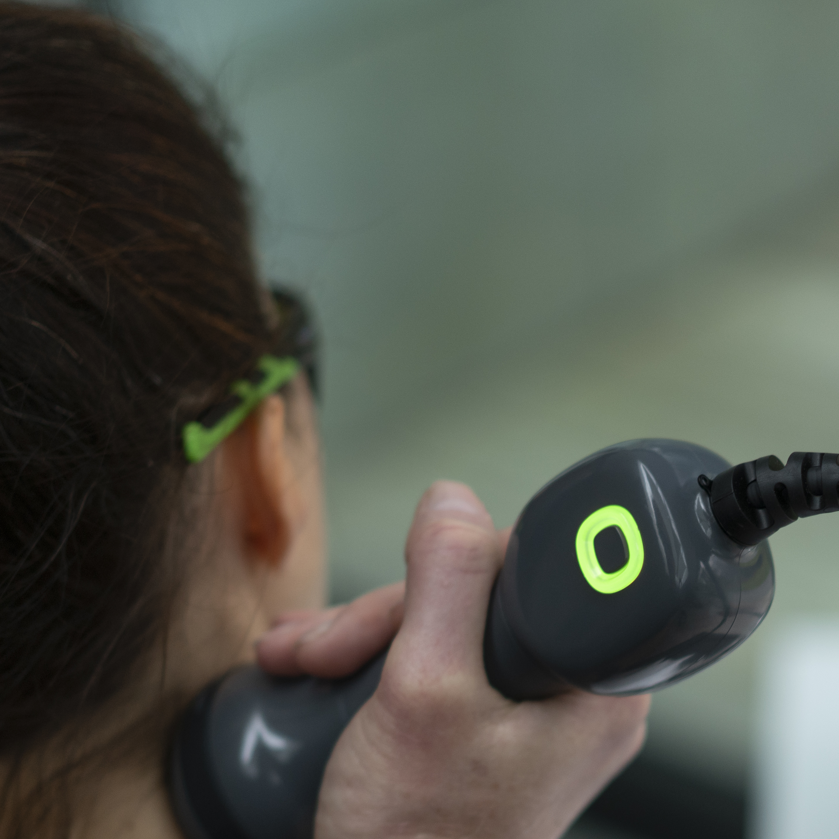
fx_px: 3565
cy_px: 689
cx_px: 708
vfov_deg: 13.3
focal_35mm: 130
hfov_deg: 13.3
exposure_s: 1/640
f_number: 1.8
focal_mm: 55
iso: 320
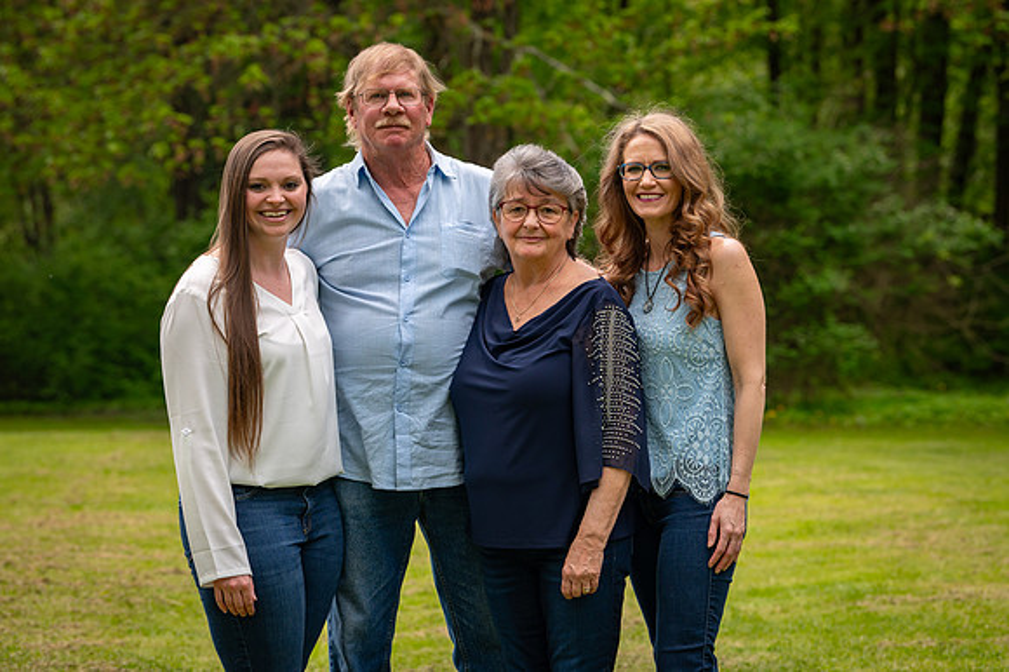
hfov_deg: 17.6
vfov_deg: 11.8
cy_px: 325
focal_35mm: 116
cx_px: 532
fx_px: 3252
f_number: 5
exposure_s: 1/800
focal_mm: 110
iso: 400
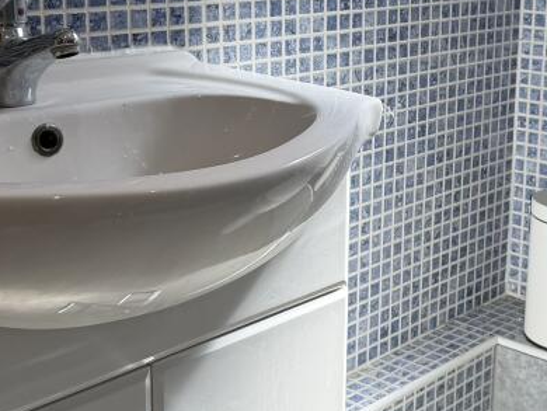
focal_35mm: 63
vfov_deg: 23.2
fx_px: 996
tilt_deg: -13.8
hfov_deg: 30.2
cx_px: 414
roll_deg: -1.5
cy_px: 135
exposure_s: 1/363
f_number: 1.78
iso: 80
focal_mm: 6.76
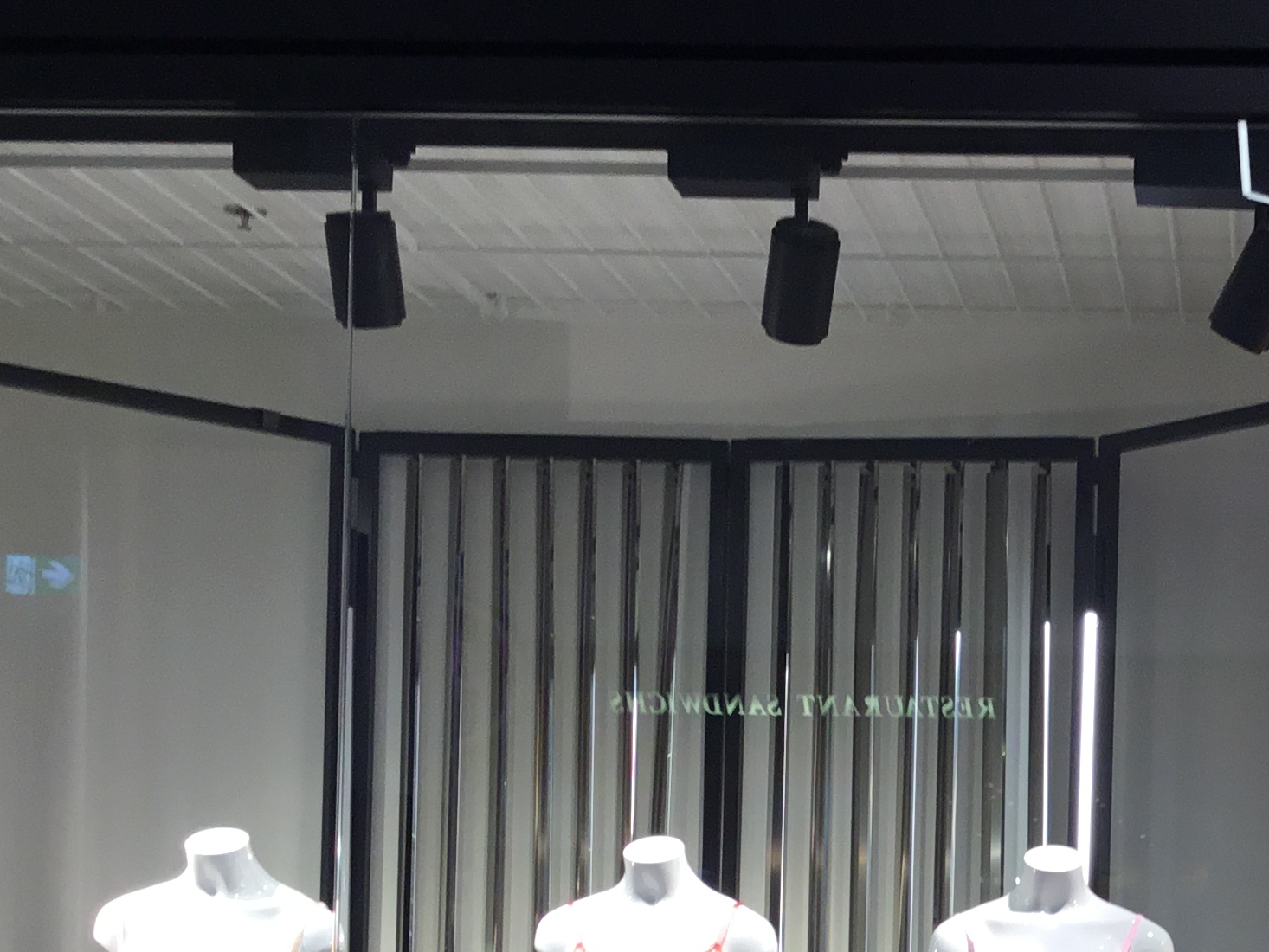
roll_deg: -1.1
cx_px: 1128
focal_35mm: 69
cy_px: 925
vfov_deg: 20.7
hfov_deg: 27.2
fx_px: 2530
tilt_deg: +0.3
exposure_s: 1/50
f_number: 2.4
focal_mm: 3.3
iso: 32
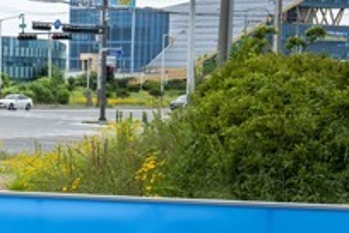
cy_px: 332
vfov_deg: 10.8
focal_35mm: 123
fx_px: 1192
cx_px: -163
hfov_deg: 15.5
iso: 400
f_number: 14
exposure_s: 1/320
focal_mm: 40
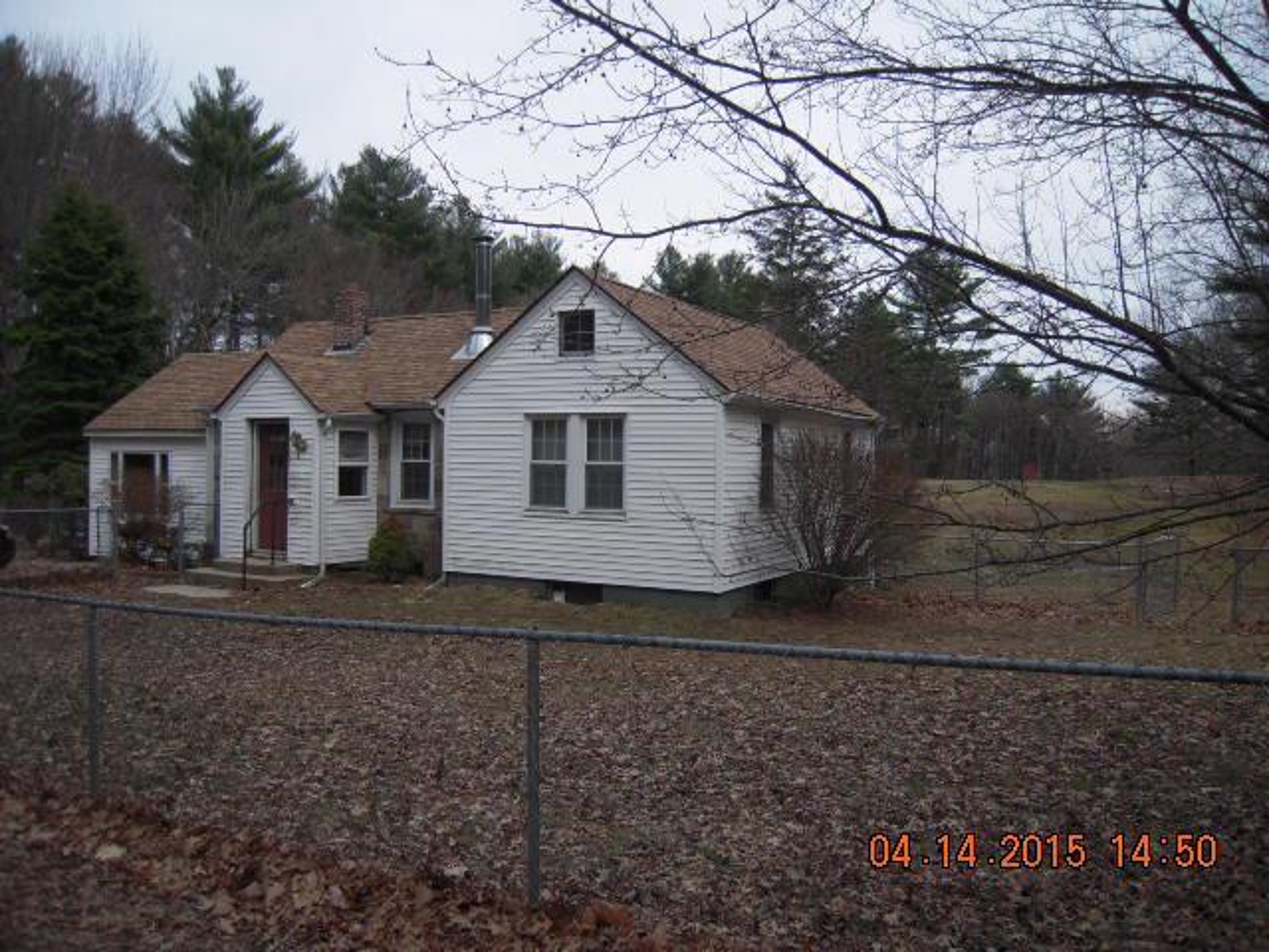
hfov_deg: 63.4
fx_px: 1026
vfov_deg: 49.7
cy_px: 476
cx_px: 634
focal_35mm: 28
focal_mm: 5
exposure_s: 1/320
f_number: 5.4
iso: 100
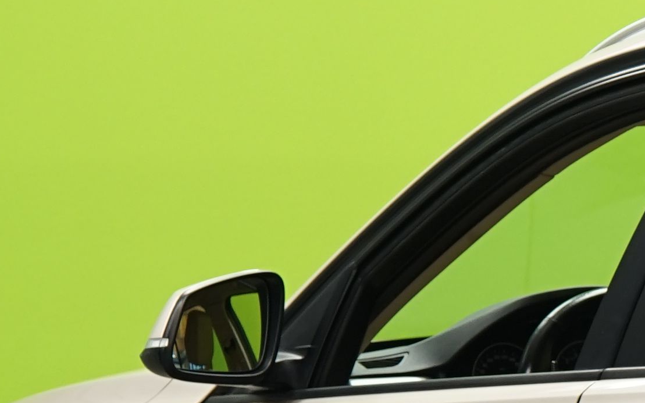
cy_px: 582
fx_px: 6205
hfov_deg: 5.8
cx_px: 1275
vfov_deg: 3.7
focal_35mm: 353
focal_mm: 64
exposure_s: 1/20
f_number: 5
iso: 500
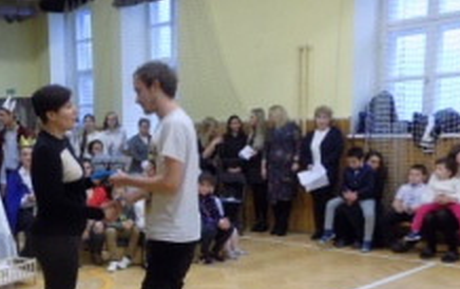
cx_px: 17
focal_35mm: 50
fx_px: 628
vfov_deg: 25.5
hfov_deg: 36.8
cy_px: 234
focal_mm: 4
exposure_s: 1/30
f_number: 3.1
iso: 250
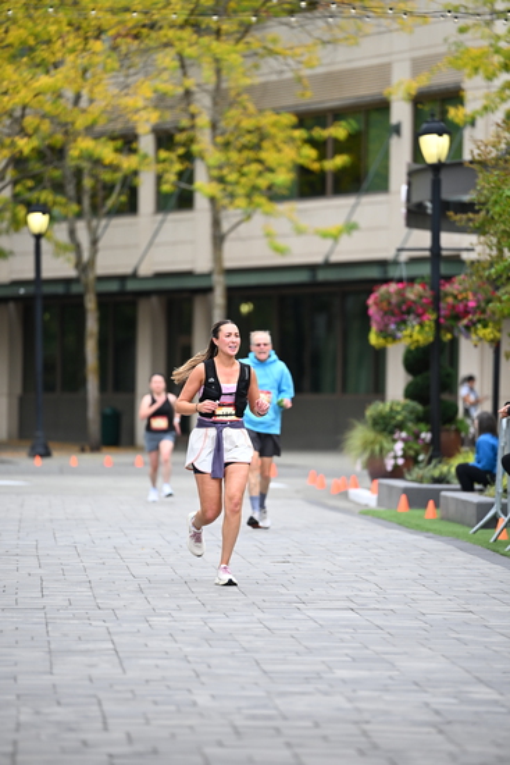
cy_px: 382
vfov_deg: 10.3
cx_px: 255
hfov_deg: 6.9
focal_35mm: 200
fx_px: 4247
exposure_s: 1/2000
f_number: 2.8
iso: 640
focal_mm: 200
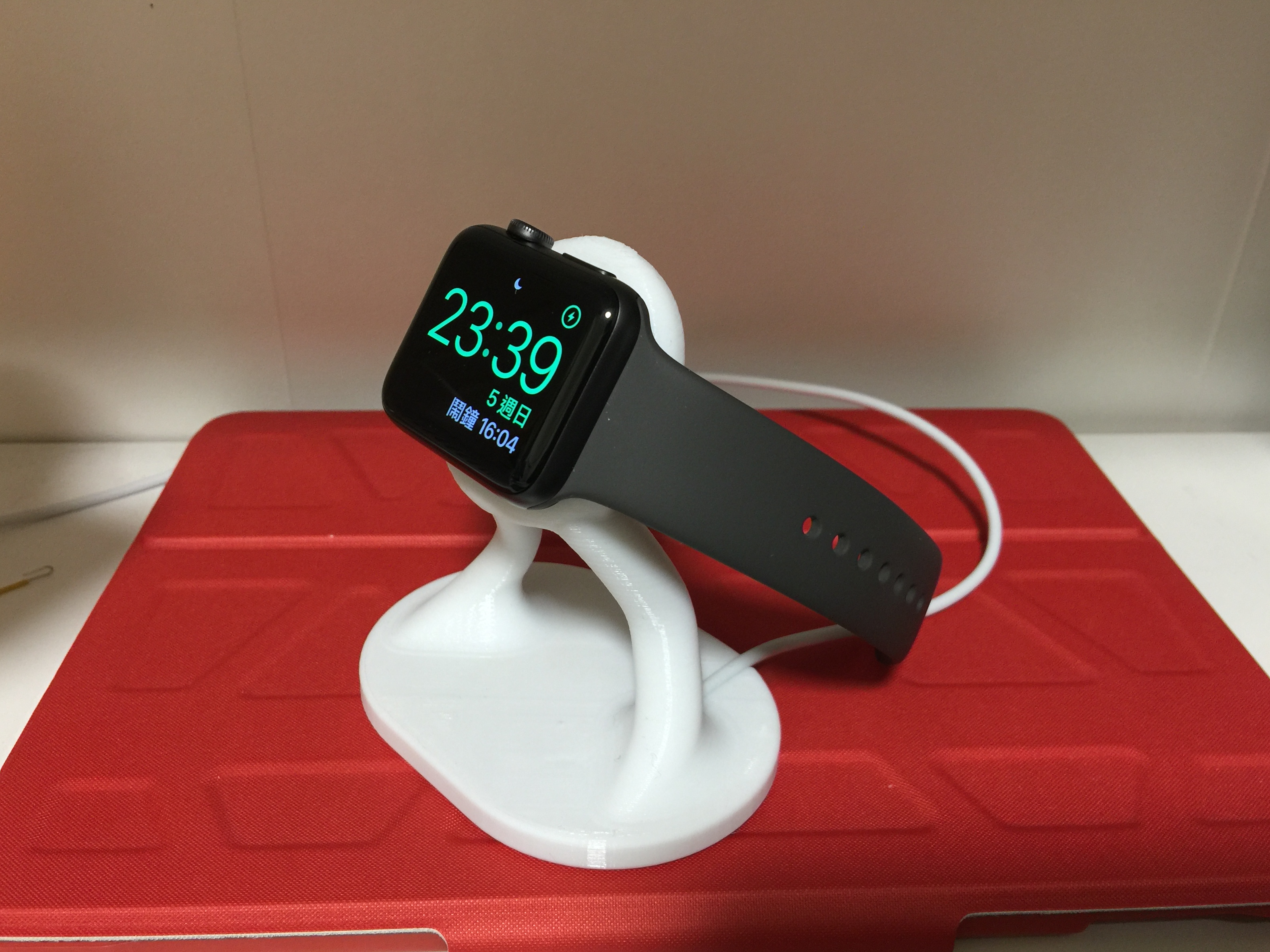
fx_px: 1101
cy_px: 488
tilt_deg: -29.8
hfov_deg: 60.0
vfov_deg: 46.8
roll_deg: -2.6
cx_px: 630
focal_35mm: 30
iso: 64
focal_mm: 4.15
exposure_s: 1/15
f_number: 2.2
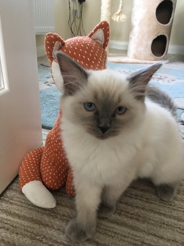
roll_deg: -3.8
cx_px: 92
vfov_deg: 61.7
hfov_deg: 48.2
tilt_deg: -25.7
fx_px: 206
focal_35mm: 29
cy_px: 123
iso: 160
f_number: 2.2
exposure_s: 1/33
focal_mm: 4.15
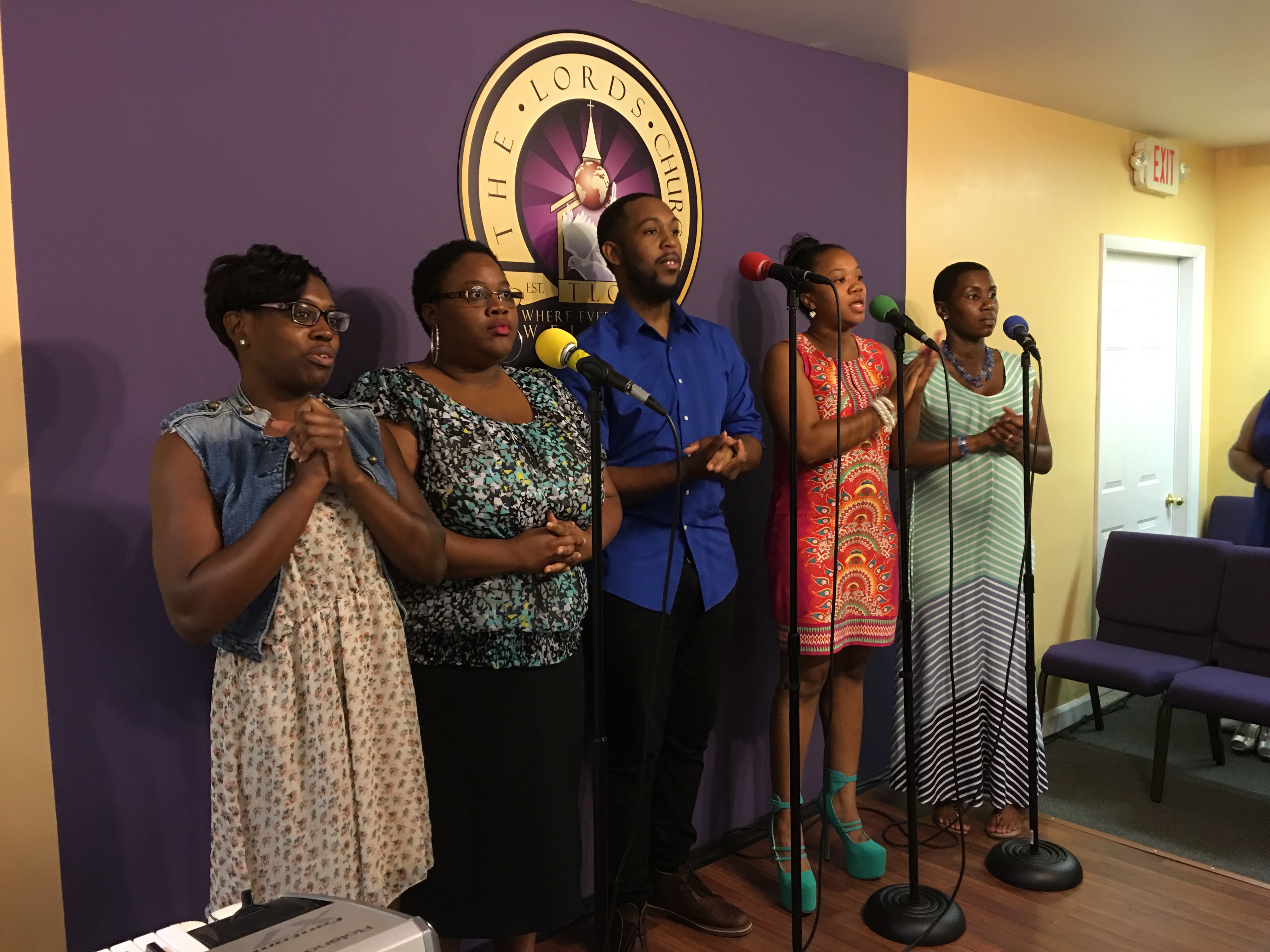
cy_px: 476
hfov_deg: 61.7
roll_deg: +1.4
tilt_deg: -5.5
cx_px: 635
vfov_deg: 48.2
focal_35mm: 29
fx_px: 1064
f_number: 2.2
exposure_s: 1/8
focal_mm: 4.15
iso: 80
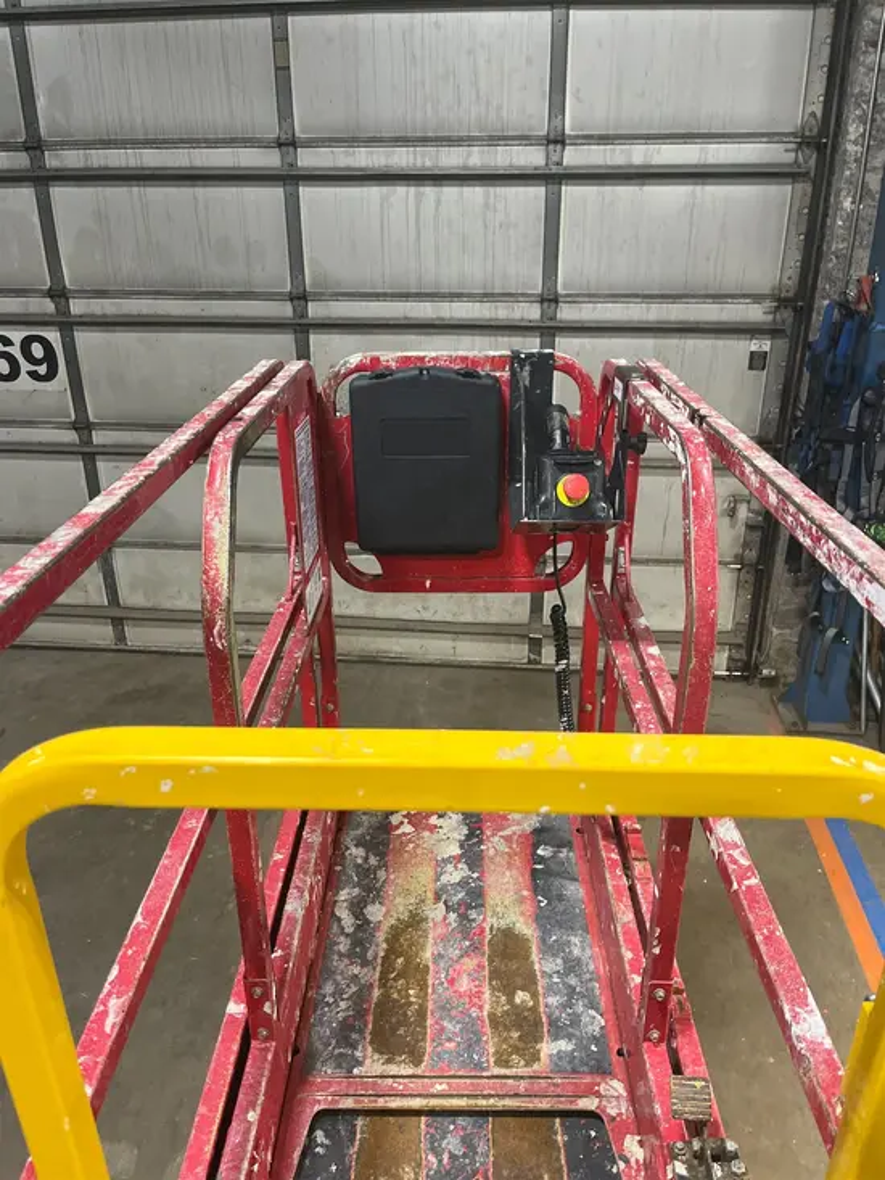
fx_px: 886
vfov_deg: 67.3
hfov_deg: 53.1
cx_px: 442
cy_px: 590
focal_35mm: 26
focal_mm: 5.1
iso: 320
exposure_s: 1/60
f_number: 1.6
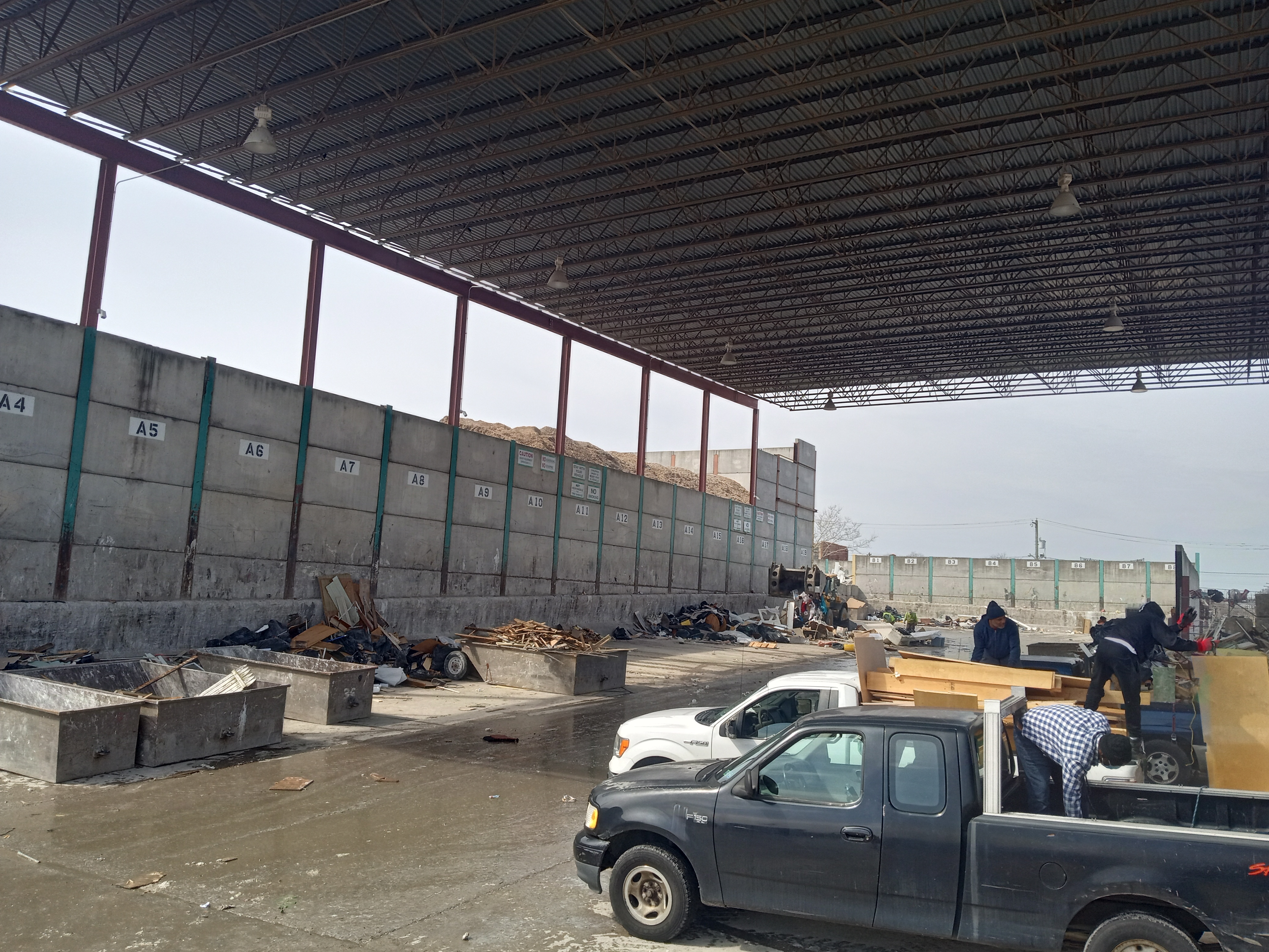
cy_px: 476
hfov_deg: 63.4
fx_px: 1026
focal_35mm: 28
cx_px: 634
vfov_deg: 49.7
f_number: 2.2
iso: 106
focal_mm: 3.71
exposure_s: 1/1161
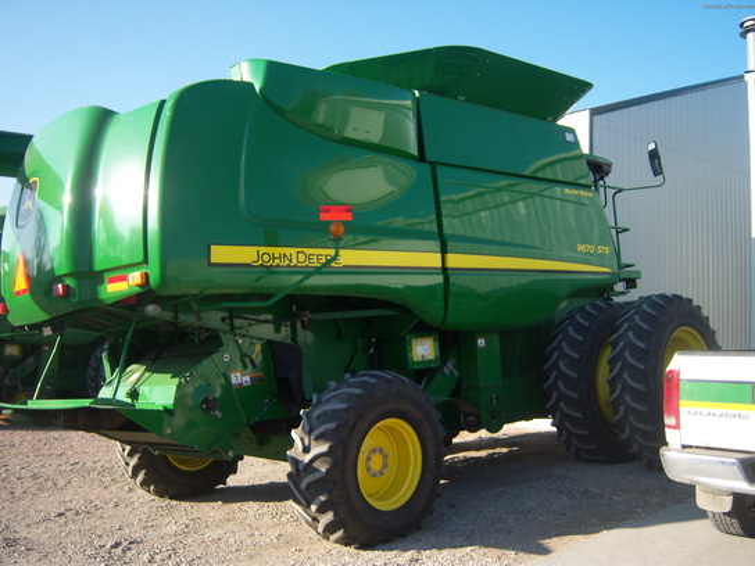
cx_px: 378
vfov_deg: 39.7
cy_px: 283
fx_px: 785
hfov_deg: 51.4
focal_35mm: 36
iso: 80
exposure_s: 1/640
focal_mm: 7.5
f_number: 2.8
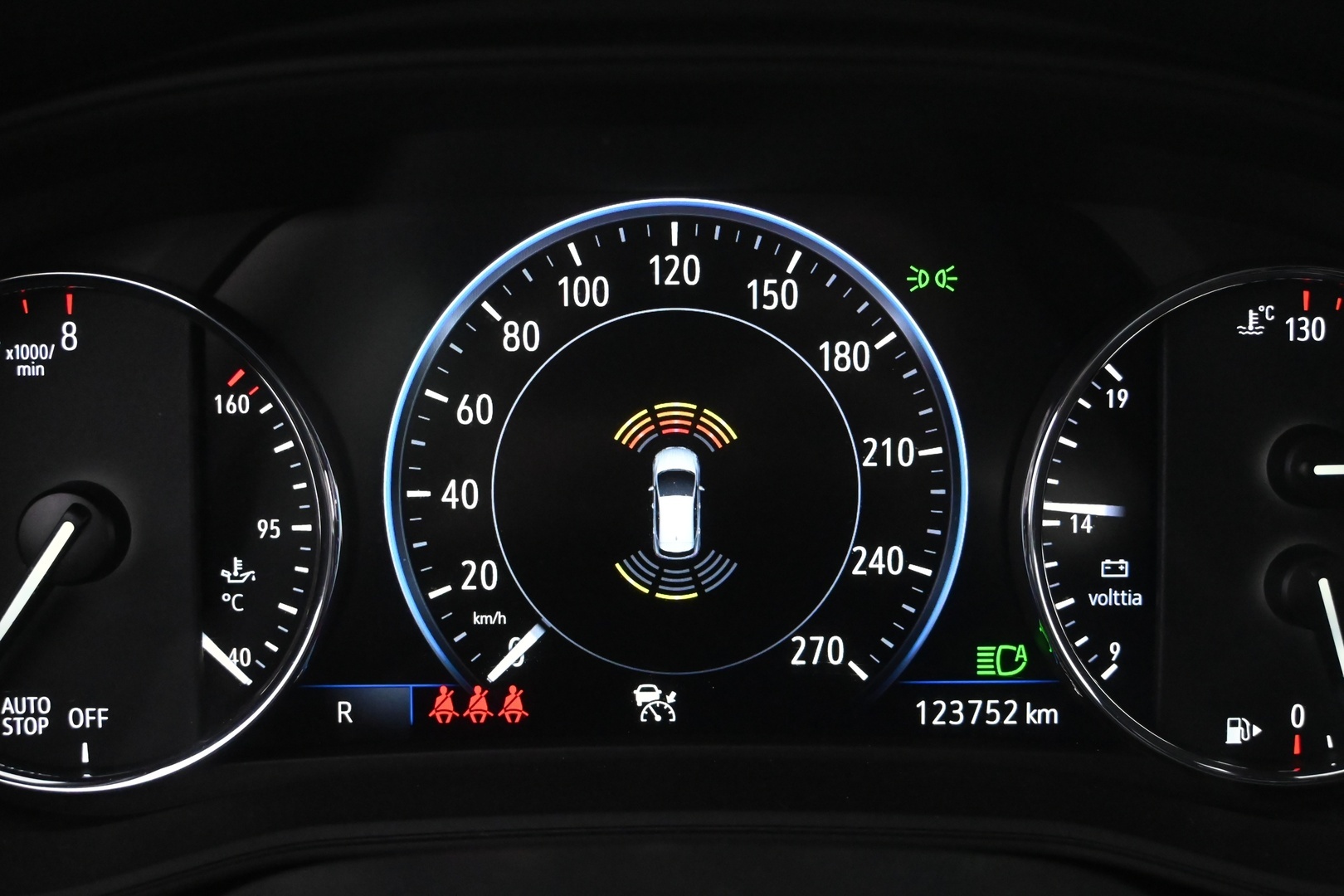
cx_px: 672
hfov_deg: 46.4
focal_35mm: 42
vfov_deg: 31.9
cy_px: 448
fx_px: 1568
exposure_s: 1/40
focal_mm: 28
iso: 6400
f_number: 5
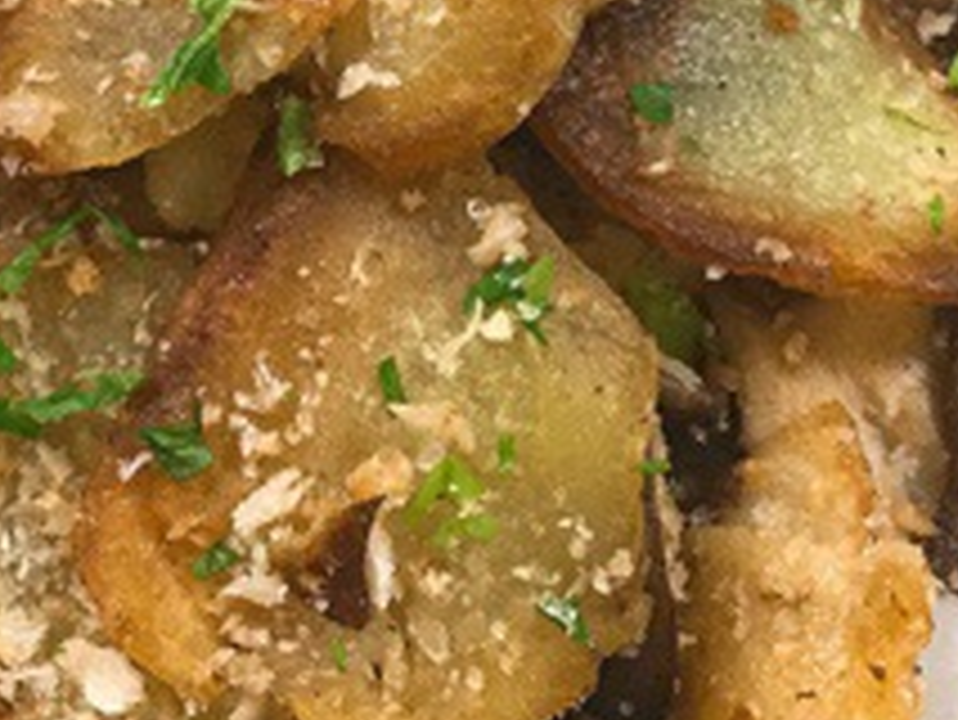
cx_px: 328
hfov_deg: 21.0
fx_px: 2575
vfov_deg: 15.8
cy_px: 112
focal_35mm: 93
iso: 125
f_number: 2.4
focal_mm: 3.3
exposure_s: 1/30
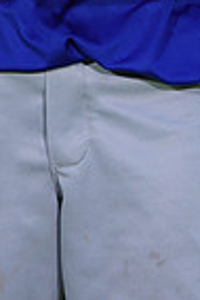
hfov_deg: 1.4
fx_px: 8379
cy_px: -311
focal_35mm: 1008
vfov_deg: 2.0
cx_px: 64
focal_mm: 247
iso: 100
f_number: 8
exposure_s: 1/250
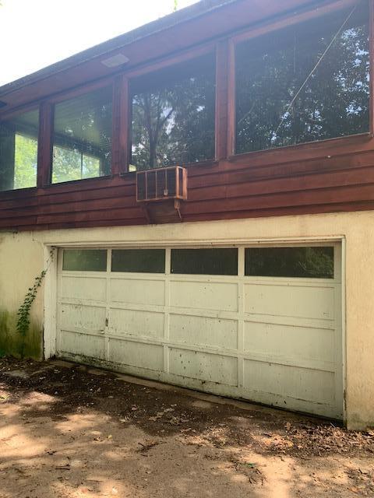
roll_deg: -1.0
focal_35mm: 26
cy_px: 249
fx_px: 375
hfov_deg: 53.1
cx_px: 187
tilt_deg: +3.5
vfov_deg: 67.3
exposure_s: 1/122
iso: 40
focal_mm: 4.25
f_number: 1.8
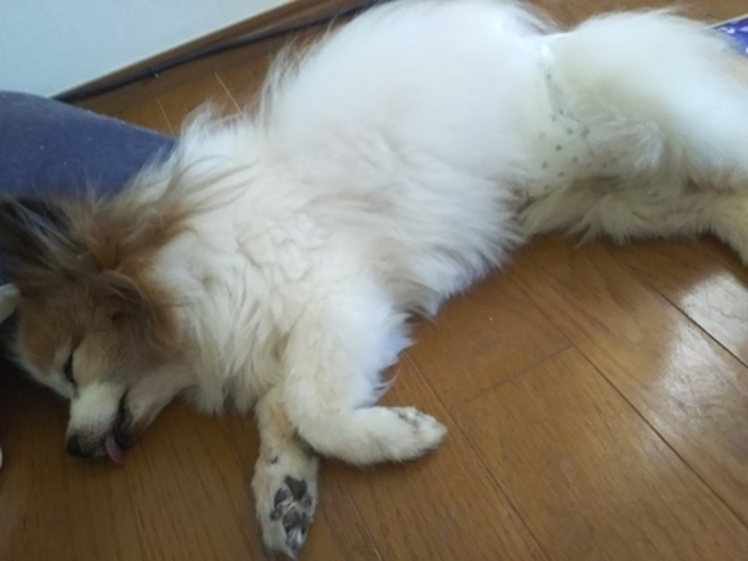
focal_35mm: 30
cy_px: 280
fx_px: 648
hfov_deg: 60.0
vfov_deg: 46.8
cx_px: 374
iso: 640
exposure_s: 1/13
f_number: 2.2
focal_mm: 4
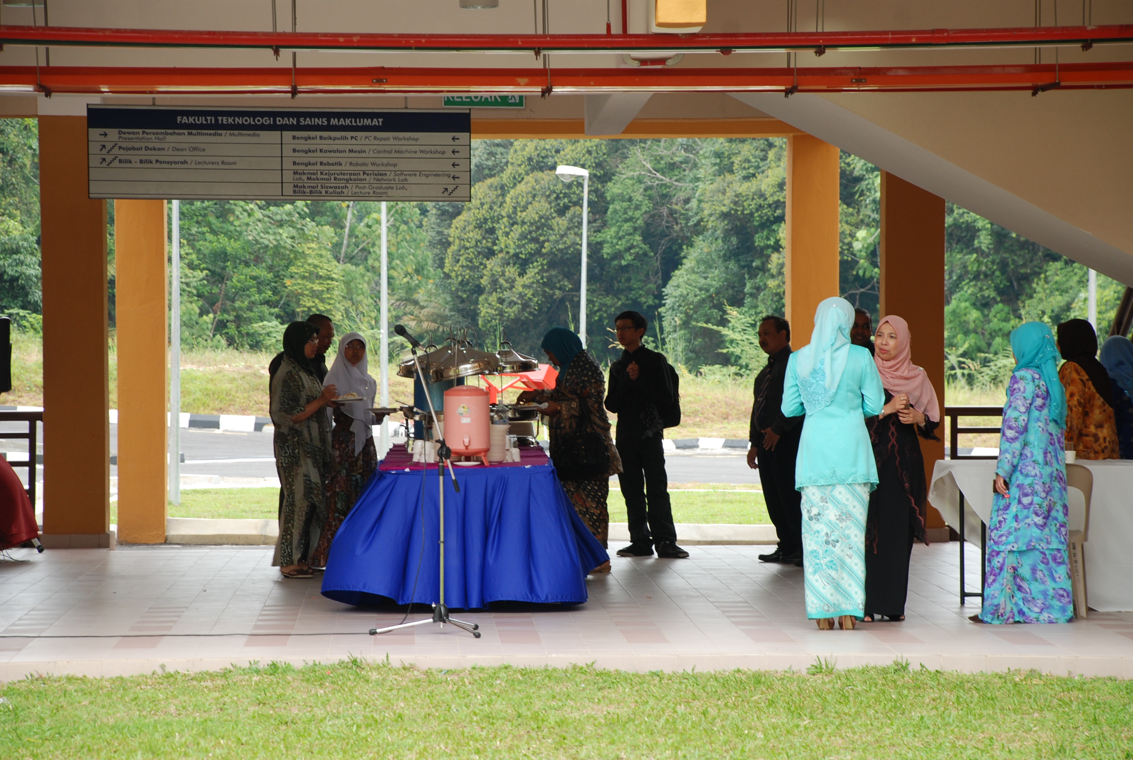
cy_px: 380
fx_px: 4494
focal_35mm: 142
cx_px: 566
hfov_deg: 14.4
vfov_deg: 9.7
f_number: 5.6
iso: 200
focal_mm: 95
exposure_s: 1/100
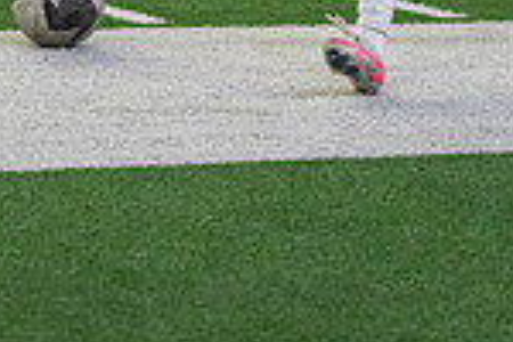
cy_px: -221
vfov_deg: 4.5
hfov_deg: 6.7
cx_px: 359
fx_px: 4360
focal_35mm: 306
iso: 5000
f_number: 2.8
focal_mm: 79
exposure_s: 1/1250
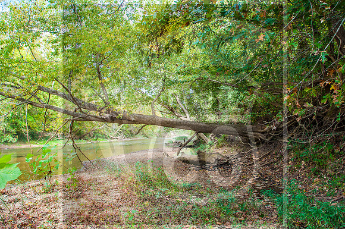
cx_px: 172
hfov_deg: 67.5
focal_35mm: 27
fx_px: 258
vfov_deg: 47.8
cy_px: 114
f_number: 8
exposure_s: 1/60
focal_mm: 18
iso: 200
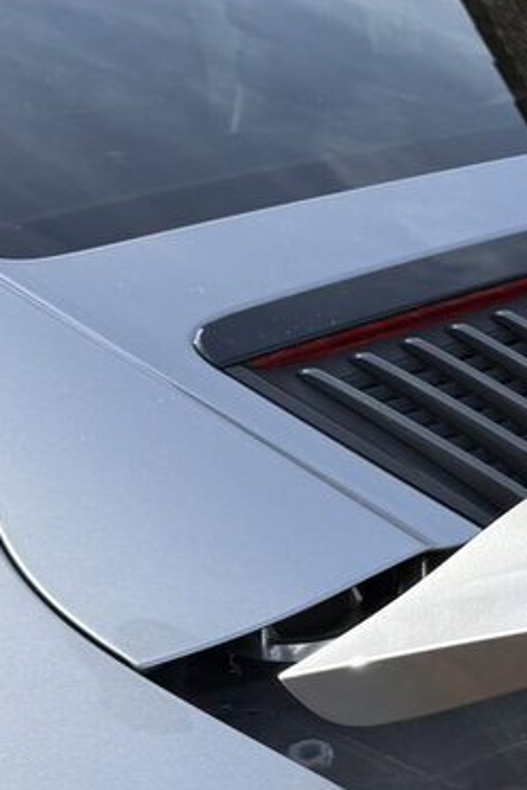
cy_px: 644
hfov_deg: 13.8
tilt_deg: -22.8
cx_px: 832
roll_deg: +0.3
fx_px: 2018
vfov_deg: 21.8
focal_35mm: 92
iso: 80
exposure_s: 1/1250
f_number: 1.78
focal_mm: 6.76
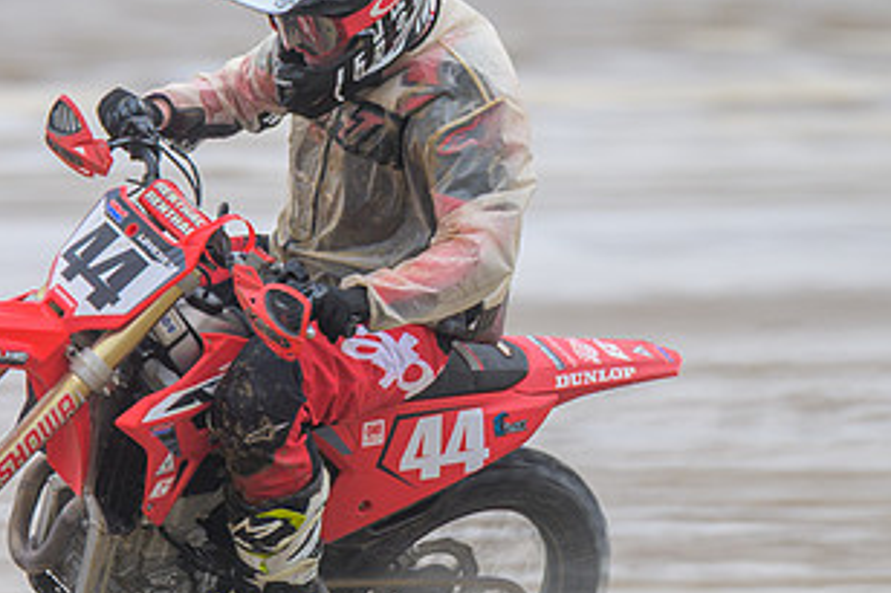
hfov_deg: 3.2
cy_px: 361
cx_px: 36
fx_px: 15757
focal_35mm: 637
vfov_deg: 2.2
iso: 64
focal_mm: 200
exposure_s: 1/250
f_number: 4
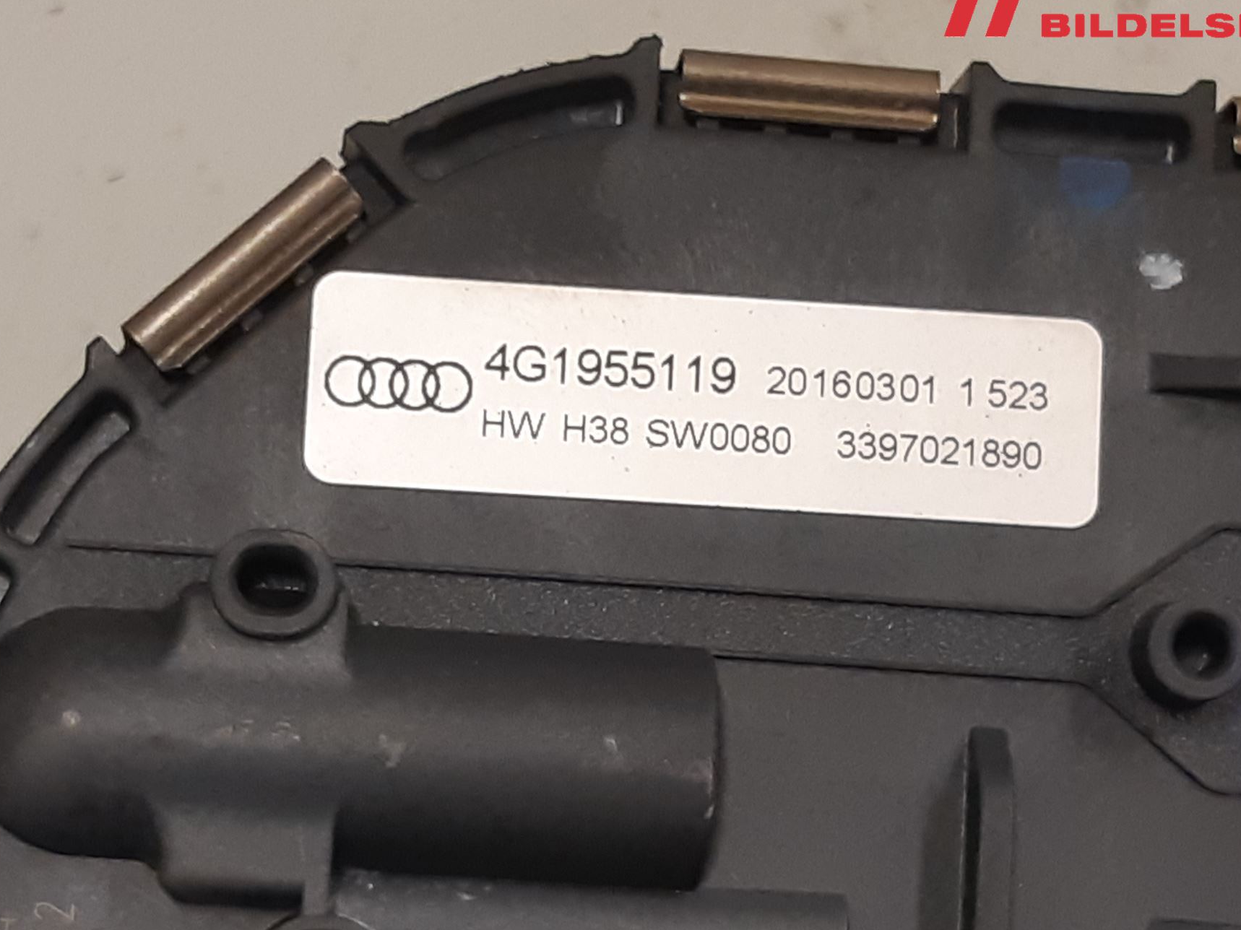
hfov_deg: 58.3
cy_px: 469
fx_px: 1111
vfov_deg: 45.4
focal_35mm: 31
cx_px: 648
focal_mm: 3.93
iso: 100
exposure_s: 1/50
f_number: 1.7
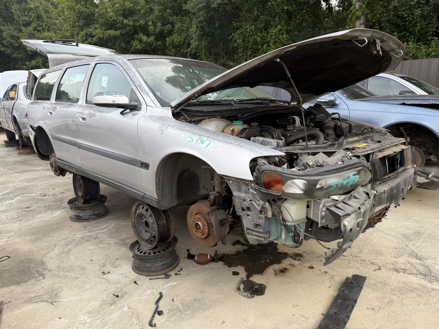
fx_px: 304
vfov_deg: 56.8
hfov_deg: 71.6
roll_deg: +0.8
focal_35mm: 24
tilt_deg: -16.6
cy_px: 164
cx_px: 220
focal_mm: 6.76
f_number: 1.78
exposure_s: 1/504
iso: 80
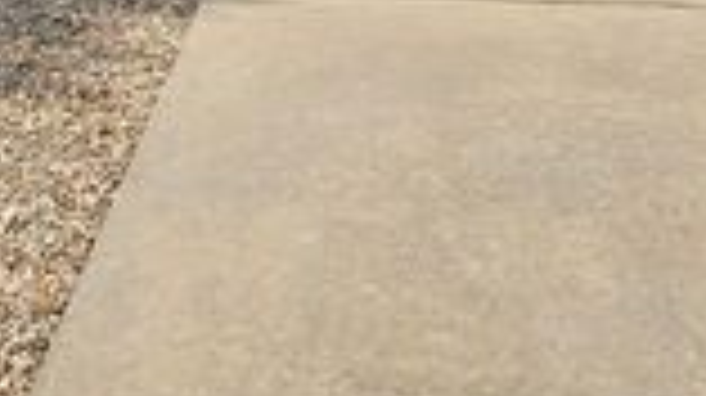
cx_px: 225
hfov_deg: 26.4
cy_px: -425
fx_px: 1496
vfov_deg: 12.9
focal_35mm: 80
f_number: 1.7
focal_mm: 6.3
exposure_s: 1/758
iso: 10
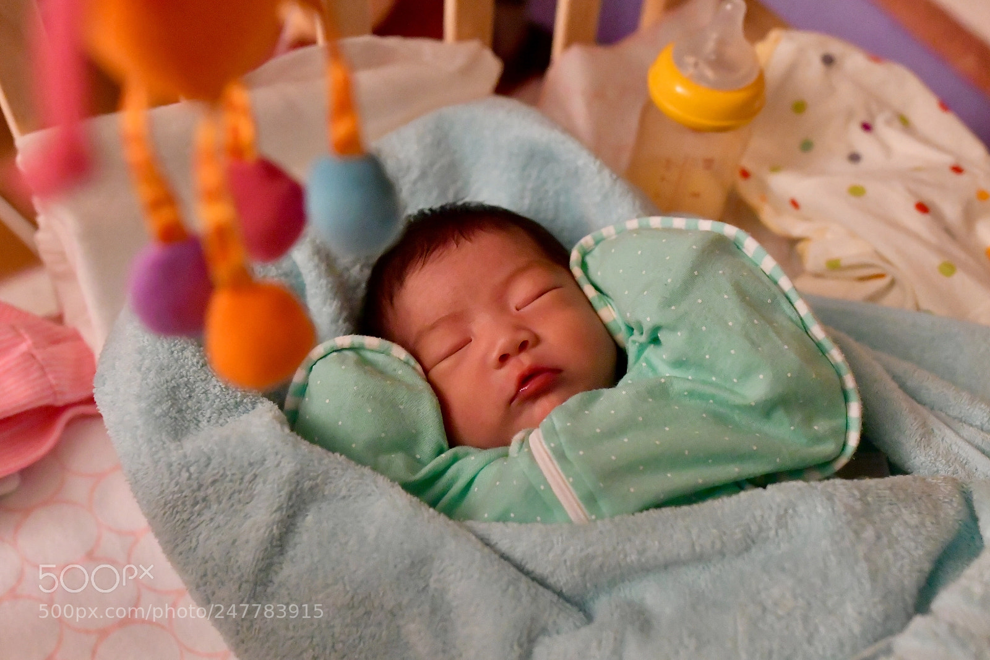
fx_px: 990
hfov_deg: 53.1
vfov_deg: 36.9
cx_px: 495
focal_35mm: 36
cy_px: 330
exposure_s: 1/125
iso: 6400
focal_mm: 24
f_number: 2.8
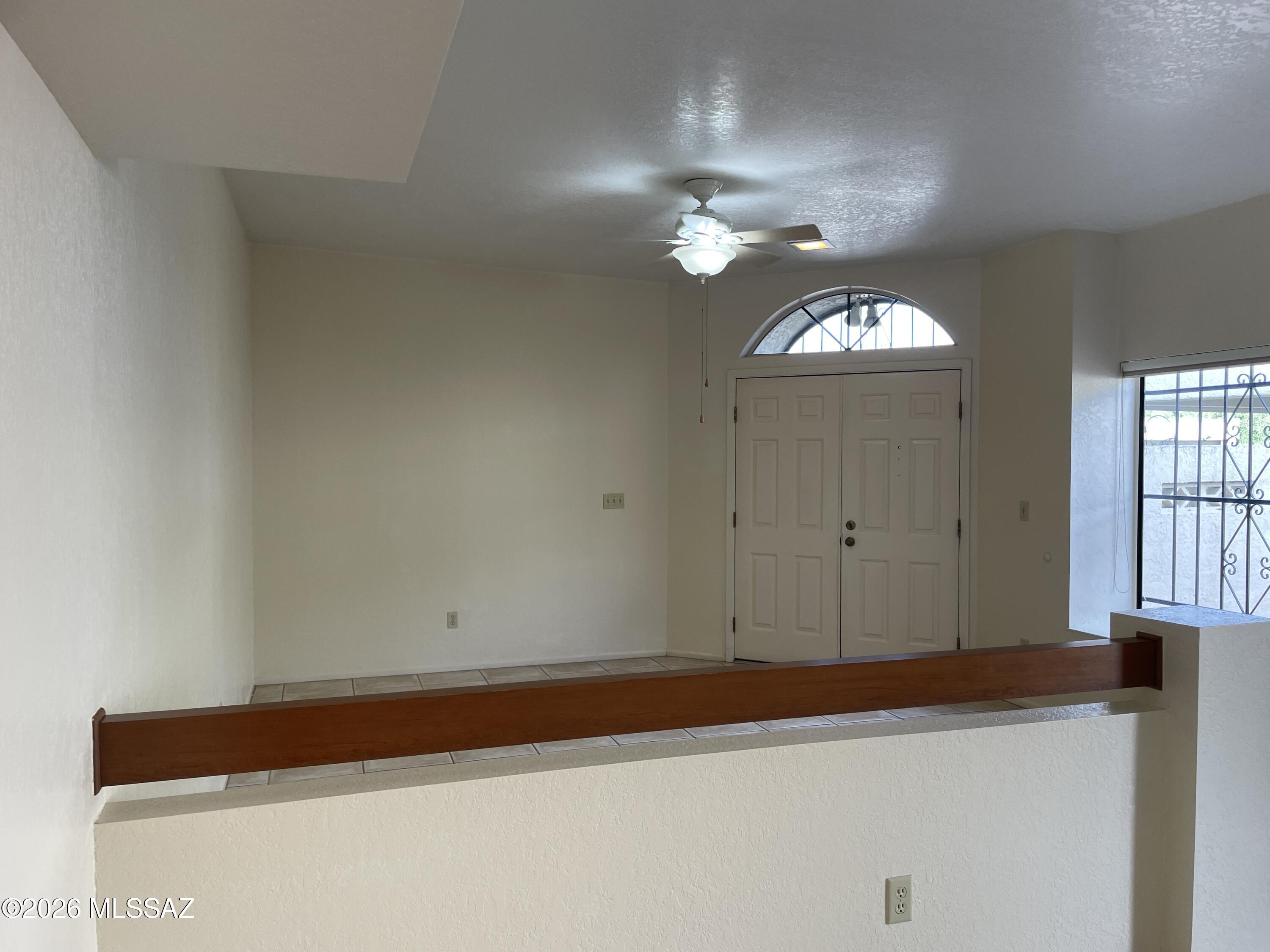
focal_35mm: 26
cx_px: 635
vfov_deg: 53.1
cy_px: 476
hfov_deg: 67.3
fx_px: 954
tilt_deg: -0.8
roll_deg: +0.2
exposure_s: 1/120
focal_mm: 4.2
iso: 80
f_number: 1.6
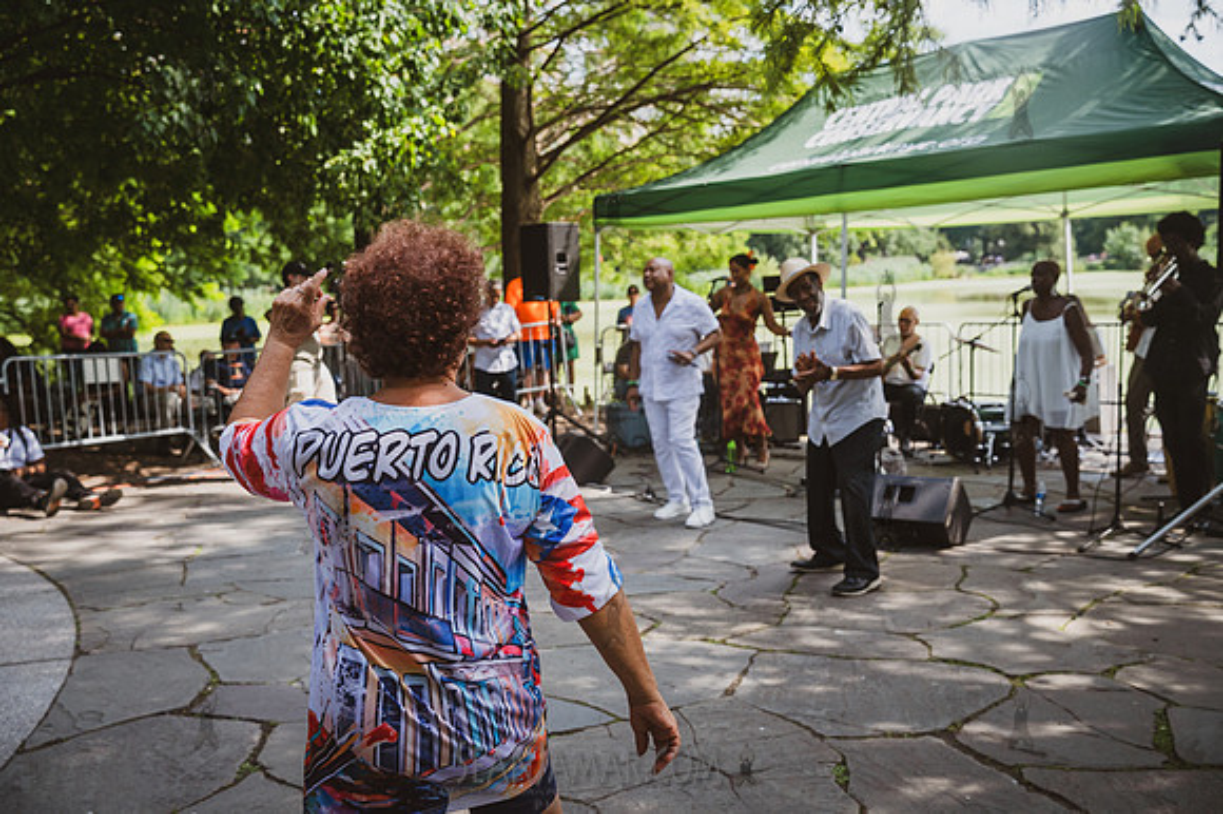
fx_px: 1193
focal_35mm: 35
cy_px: 407
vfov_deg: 37.7
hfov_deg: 54.3
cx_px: 612
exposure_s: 1/1600
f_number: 4
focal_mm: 35
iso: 640
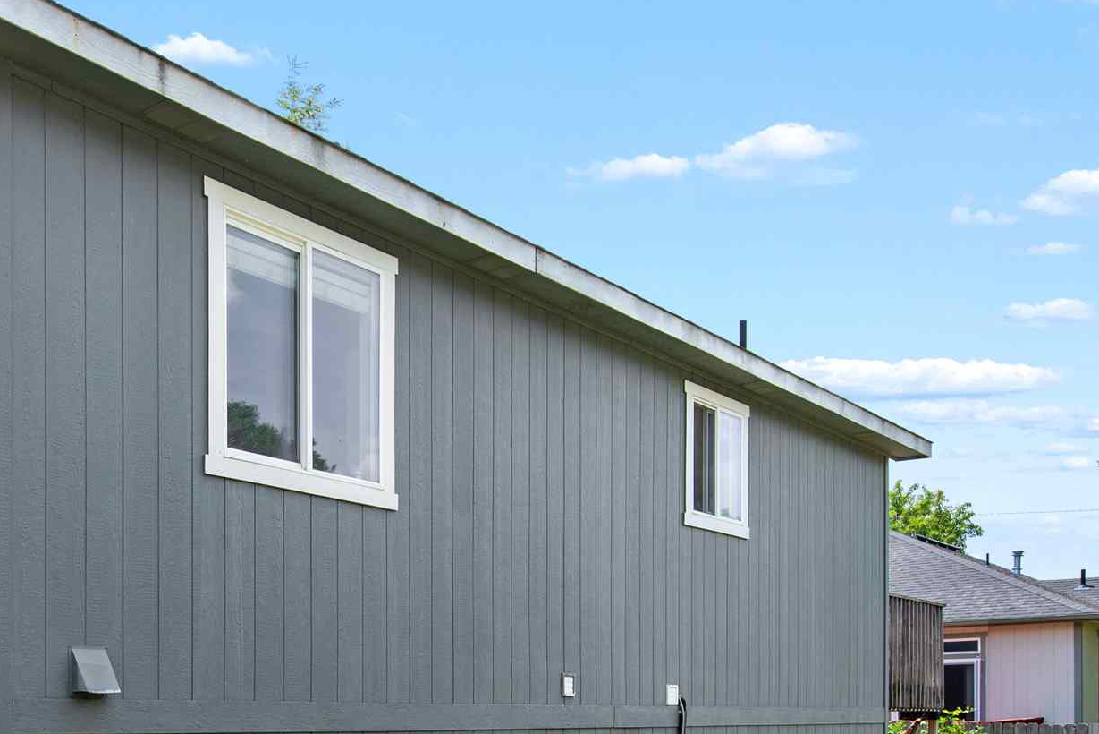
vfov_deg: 31.0
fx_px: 1221
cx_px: 273
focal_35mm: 40
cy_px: 729
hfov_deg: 46.7
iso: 100
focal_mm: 16
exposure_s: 1/400
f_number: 8
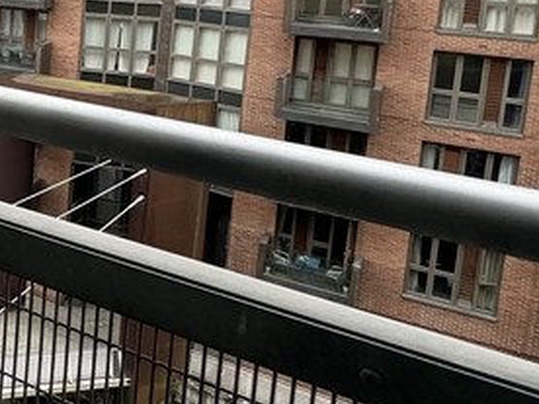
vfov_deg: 26.6
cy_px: 6
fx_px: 810
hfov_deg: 25.7
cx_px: -299
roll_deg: -0.4
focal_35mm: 52
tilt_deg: -7.9
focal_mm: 2.22
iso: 40
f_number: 2.2
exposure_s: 1/144
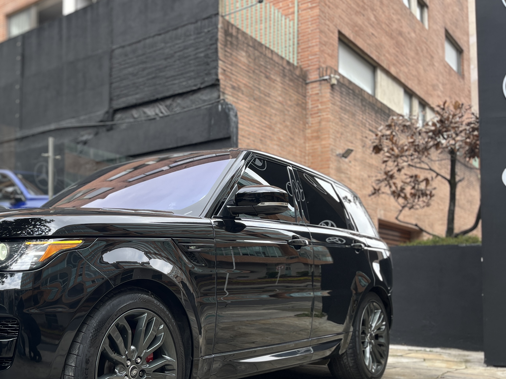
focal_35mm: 41
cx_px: 113
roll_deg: -0.4
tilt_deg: +1.9
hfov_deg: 43.9
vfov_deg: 34.7
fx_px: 599
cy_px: 262
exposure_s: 1/352
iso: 50
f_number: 1.6
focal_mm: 5.1
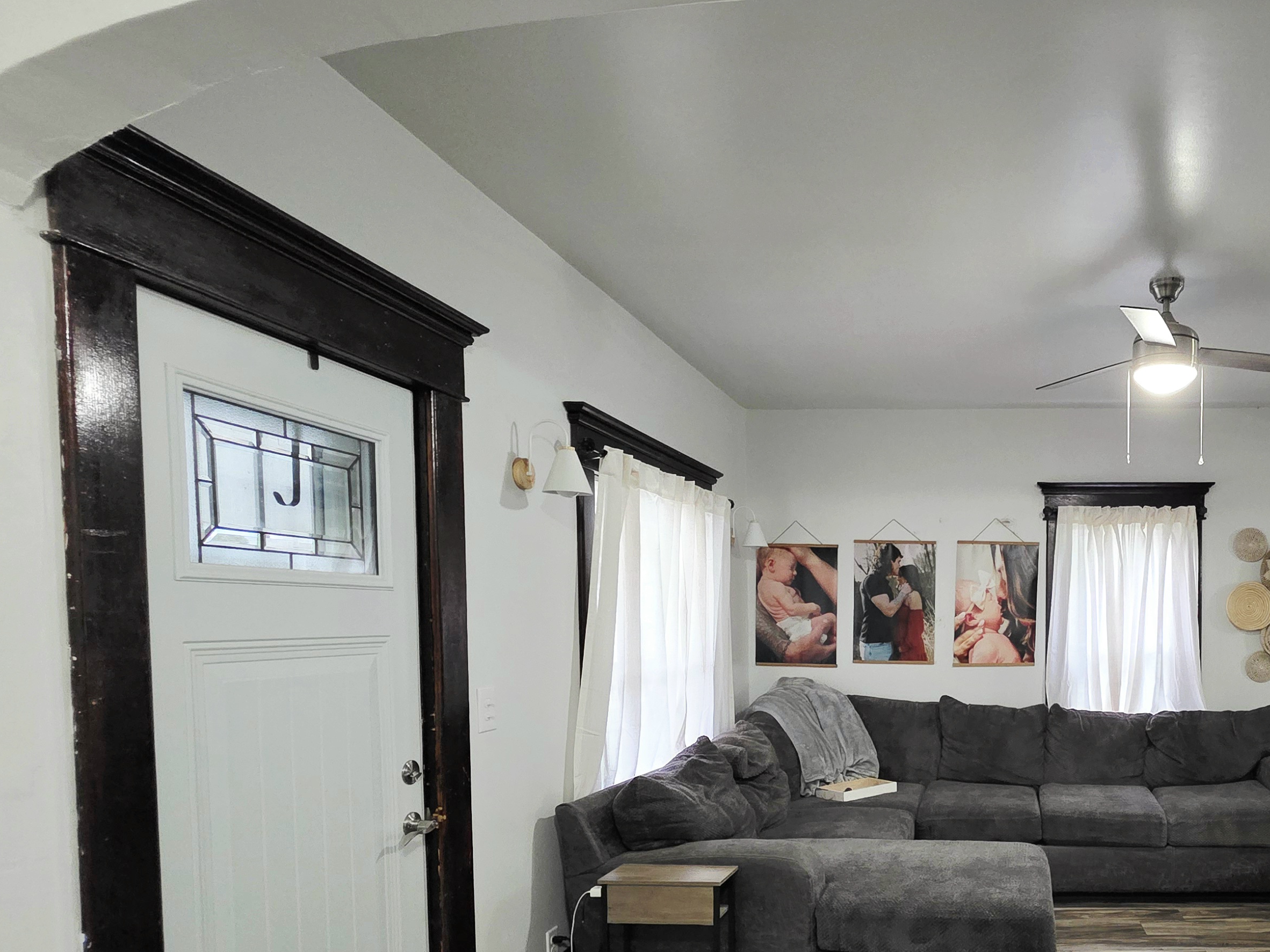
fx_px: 807
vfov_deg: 59.1
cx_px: 983
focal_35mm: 22
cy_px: 666
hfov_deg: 70.2
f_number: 1.9
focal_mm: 2.2
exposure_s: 1/60.2
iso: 800
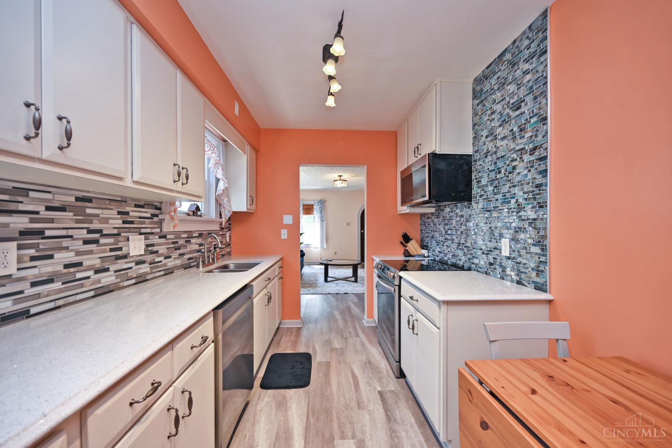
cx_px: 336
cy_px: 224
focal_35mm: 14
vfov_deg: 81.2
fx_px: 261
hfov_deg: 104.3
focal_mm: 14
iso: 220
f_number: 4
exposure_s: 1/60
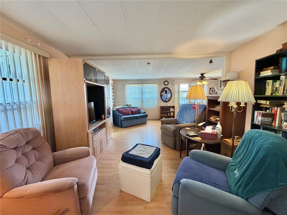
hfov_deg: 102.1
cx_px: 144
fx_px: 116
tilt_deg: -5.5
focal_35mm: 14
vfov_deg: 85.7
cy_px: 108
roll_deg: +0.9
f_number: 2.2
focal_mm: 2.22
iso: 320
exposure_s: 1/120
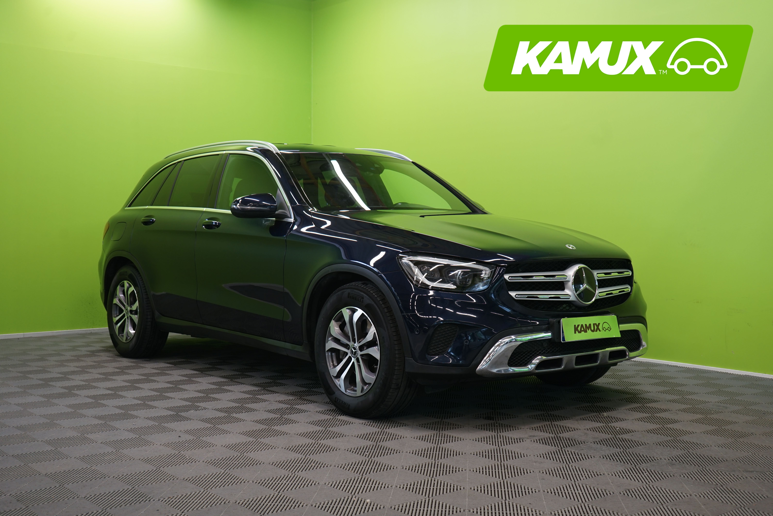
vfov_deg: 32.6
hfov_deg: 47.4
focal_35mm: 41
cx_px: 386
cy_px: 258
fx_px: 880
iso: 400
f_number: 5.6
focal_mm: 41
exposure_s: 1/25
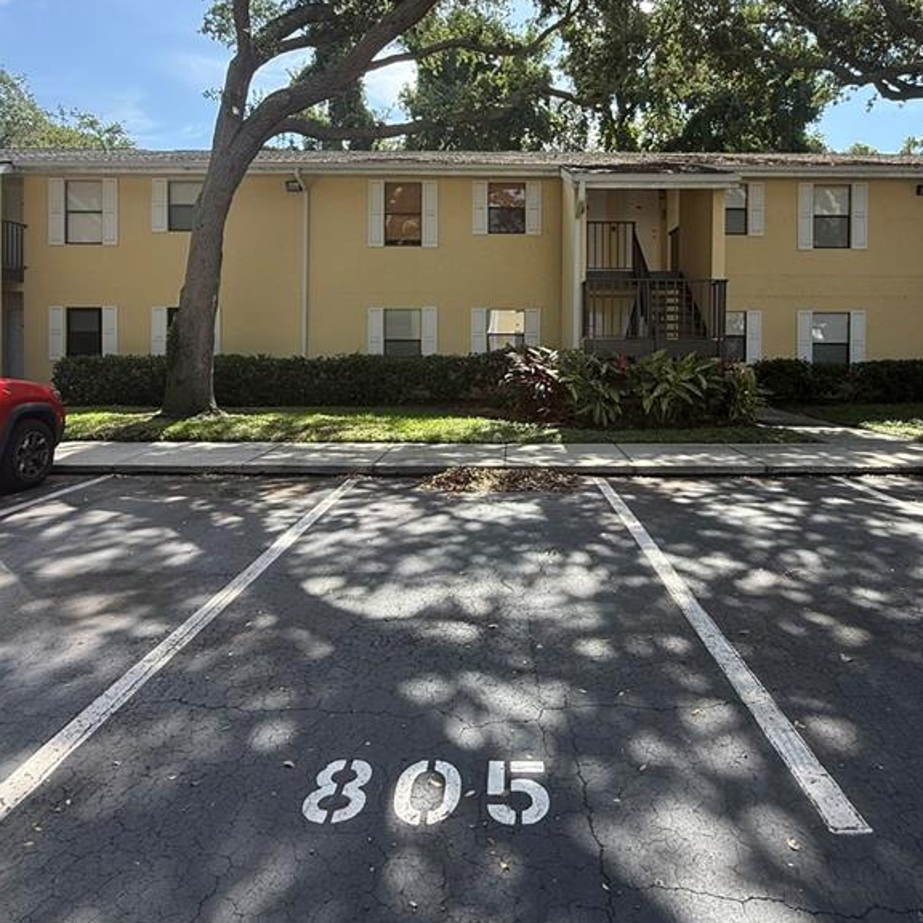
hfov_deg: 69.4
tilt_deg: -0.4
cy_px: 351
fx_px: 664
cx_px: 511
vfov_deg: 68.6
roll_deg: -0.4
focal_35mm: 22
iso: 64
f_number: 2.2
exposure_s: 1/540
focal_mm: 2.22
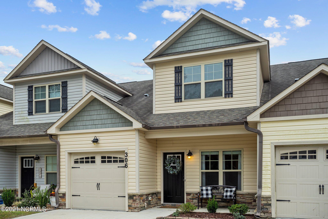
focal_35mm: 32
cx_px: 164
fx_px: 292
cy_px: 110
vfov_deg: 41.1
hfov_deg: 58.7
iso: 125
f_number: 8
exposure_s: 1/100
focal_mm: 32
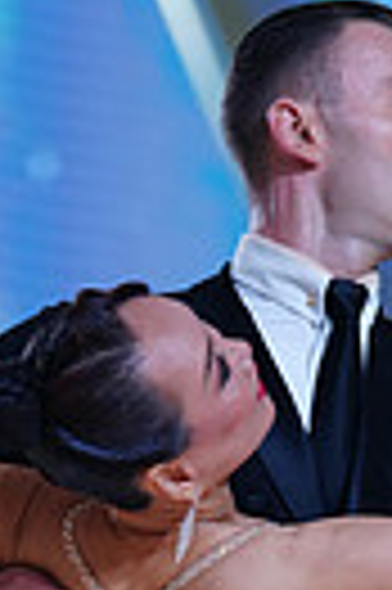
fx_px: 9301
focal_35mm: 568
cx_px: 160
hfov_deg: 2.4
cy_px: 964
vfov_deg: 3.6
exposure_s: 1/500
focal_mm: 128
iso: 640
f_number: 2.8
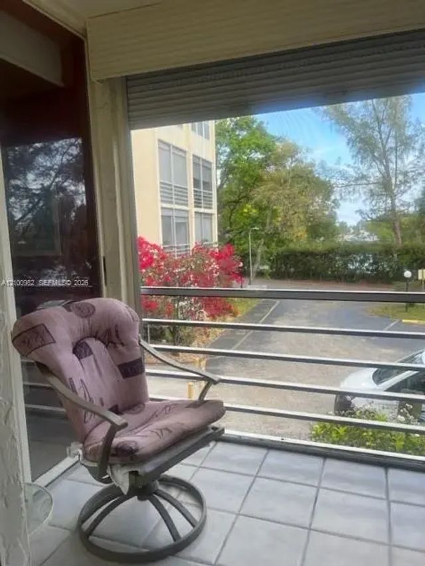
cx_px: 212
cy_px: 283
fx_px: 426
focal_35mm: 26
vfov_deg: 67.3
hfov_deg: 53.1
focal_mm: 5.7
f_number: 1.5
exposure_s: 1/407
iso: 50
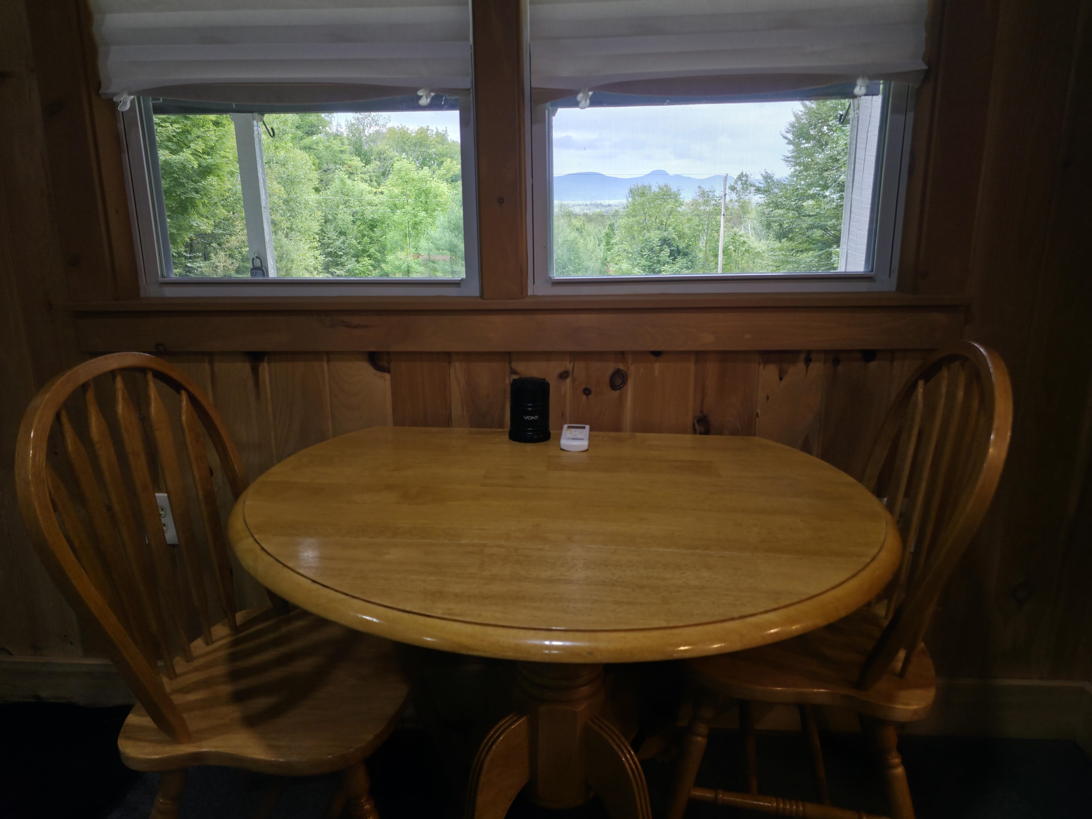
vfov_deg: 56.8
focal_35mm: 24
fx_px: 757
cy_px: 395
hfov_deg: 71.6
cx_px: 555
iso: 50
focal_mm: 6.3
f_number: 1.7
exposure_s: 1/120
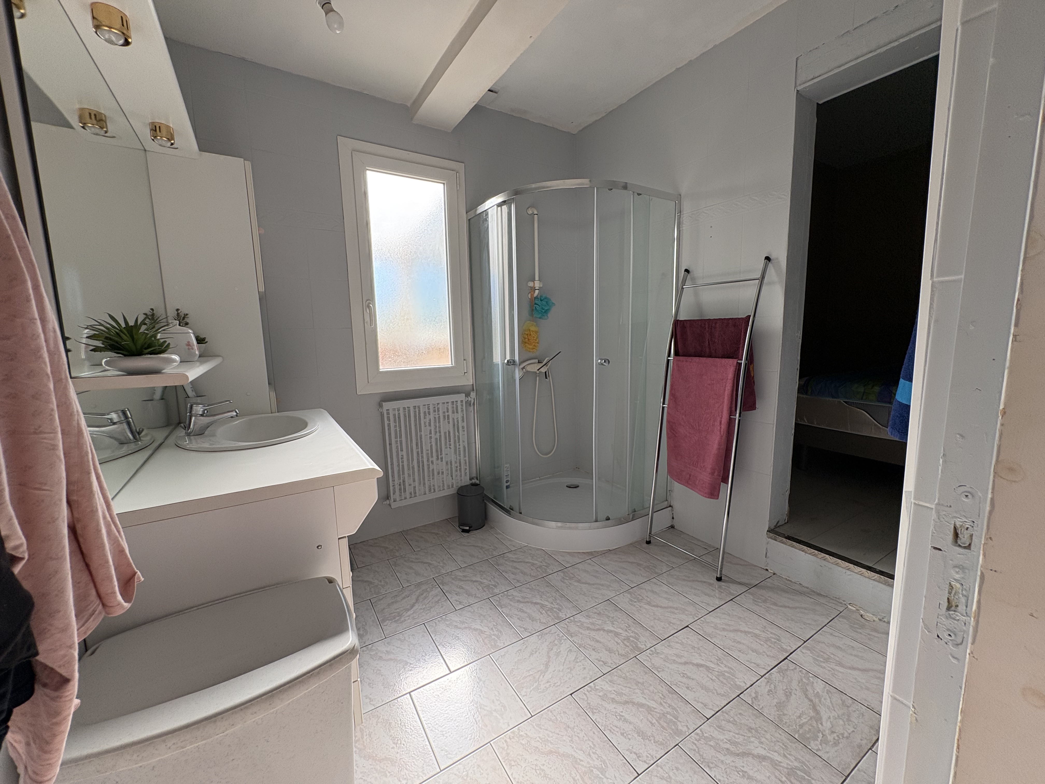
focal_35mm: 14
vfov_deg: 85.7
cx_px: 522
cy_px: 392
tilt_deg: -7.3
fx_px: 423
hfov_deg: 102.1
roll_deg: +2.1
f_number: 2.2
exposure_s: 1/165
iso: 64
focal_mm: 2.22
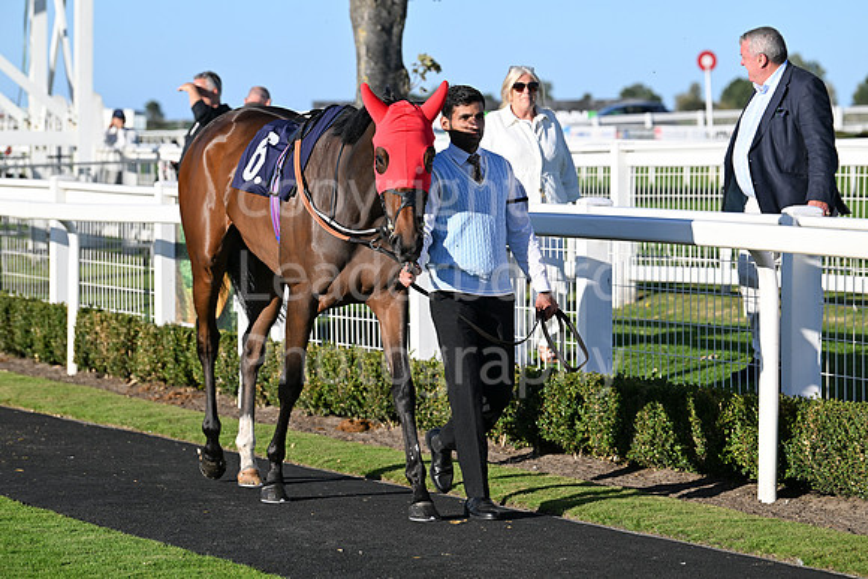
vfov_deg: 9.2
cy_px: 290
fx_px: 3617
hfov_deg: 13.7
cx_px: 434
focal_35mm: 150
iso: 400
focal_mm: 150
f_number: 5.6
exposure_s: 1/2000
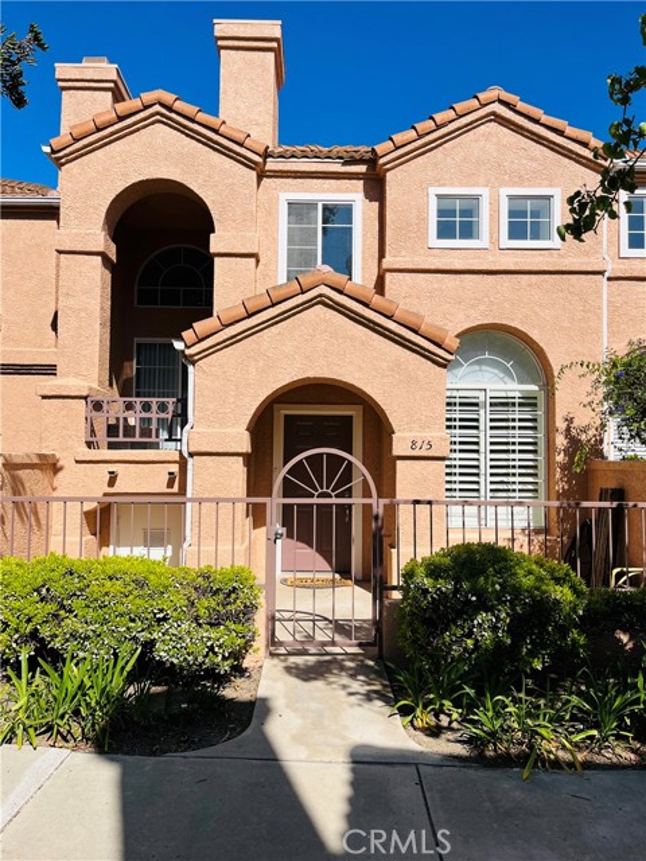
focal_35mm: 26
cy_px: 430
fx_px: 647
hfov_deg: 53.1
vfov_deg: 67.3
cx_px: 323
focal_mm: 5.1
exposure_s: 1/4651
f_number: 1.6
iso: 50
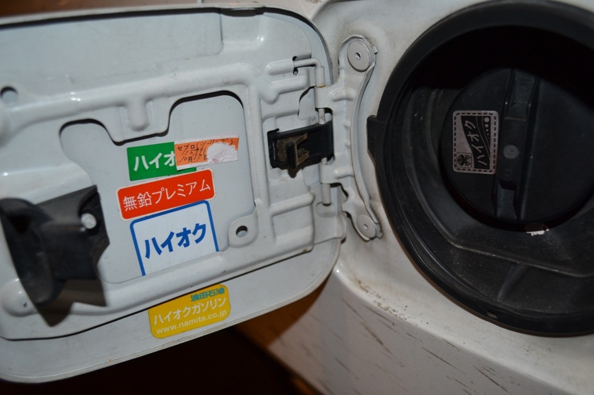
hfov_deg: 57.2
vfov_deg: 39.9
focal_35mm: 33
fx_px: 544
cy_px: 198
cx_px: 297
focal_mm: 22
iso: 180
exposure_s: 1/60
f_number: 3.8
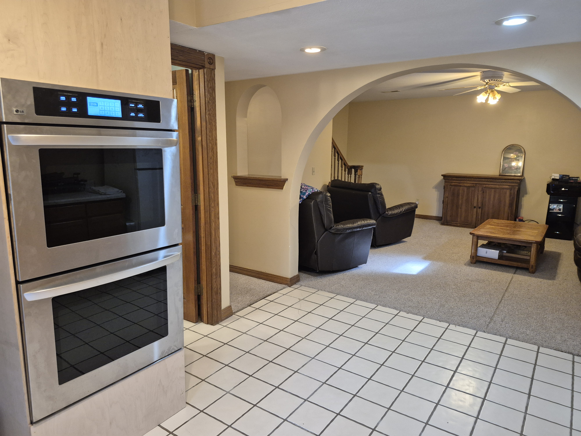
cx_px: 290
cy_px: 218
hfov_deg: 73.9
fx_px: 386
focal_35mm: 23
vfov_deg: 58.9
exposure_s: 1/120
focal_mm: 5.4
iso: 640
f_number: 1.8
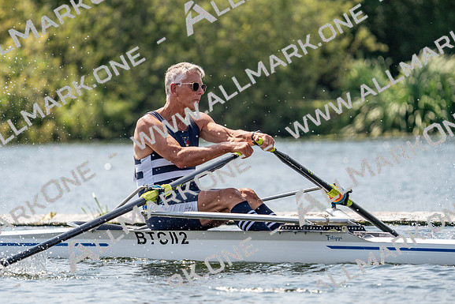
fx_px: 4753
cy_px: 152
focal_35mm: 376
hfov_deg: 5.5
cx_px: 228
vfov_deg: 3.7
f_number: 6.3
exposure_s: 1/1600
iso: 320
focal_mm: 374
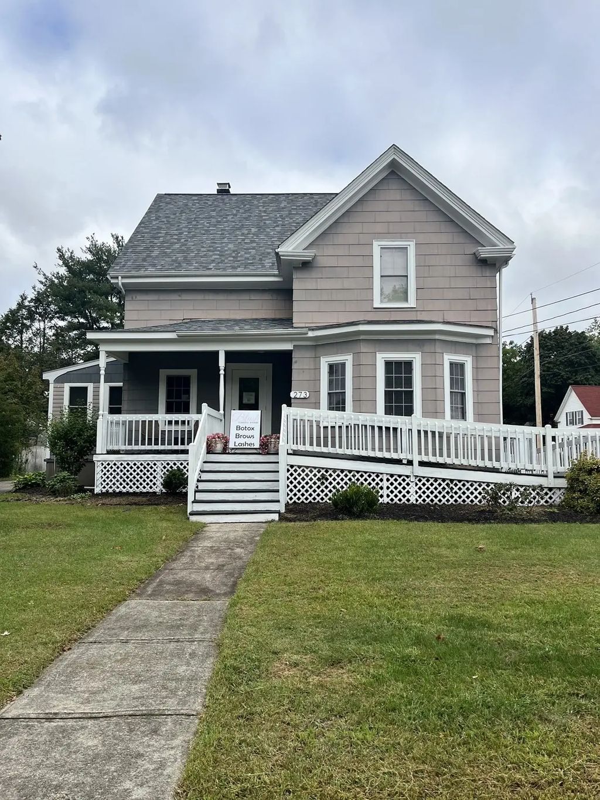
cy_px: 400
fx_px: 601
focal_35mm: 26
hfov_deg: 53.1
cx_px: 300
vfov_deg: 67.3
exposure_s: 1/2062
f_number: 1.6
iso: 50
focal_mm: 5.1
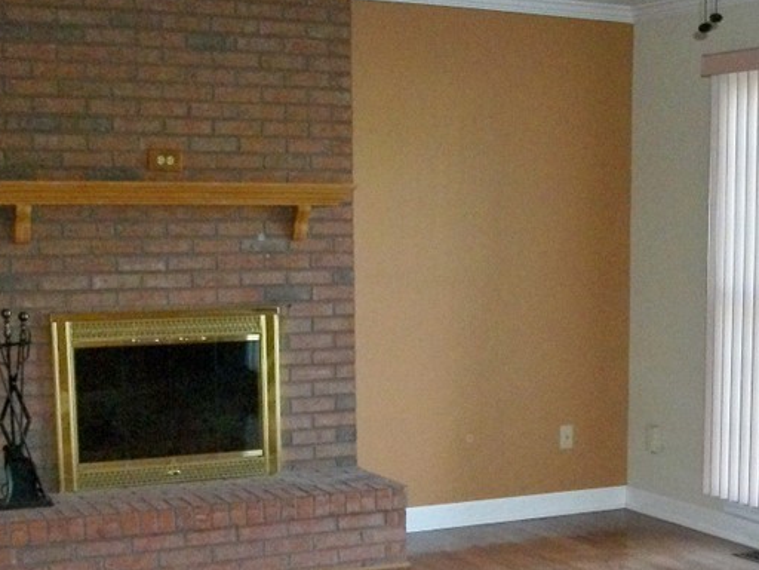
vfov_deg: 22.4
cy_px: 502
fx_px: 1403
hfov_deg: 29.8
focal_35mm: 64
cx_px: 571
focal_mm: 5.7
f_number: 2.9
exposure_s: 1/125
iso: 400
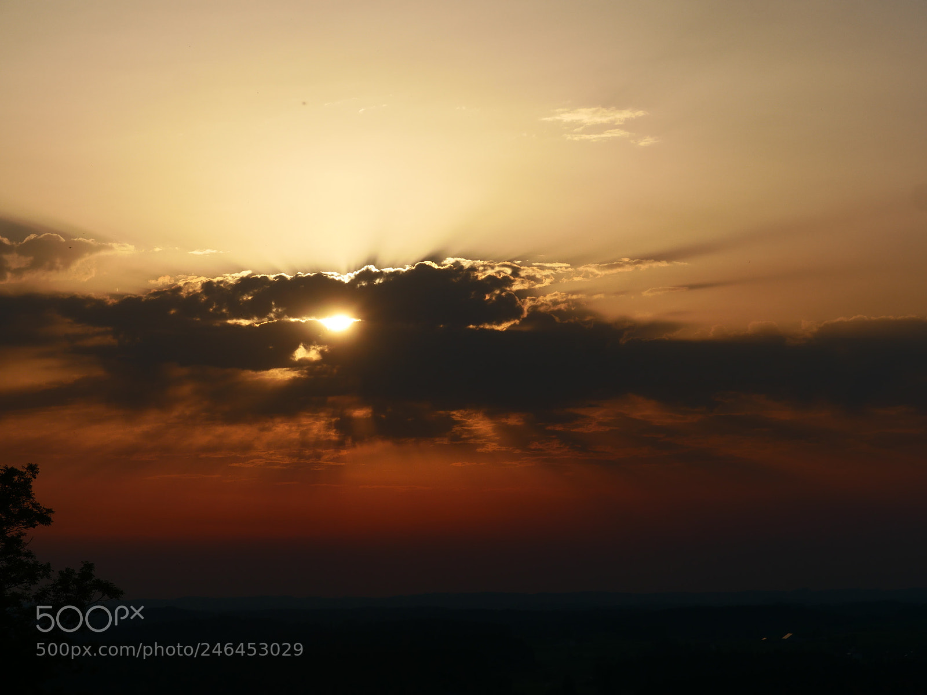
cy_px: 348
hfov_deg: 17.0
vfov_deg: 12.8
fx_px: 3106
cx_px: 464
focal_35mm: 116
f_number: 10
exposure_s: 1/800
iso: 200
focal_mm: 58
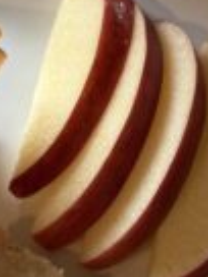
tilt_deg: -65.1
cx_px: -6
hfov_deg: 8.7
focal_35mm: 170
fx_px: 1362
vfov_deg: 11.6
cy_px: 165
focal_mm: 6.76
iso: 80
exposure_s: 1/60
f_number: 1.78
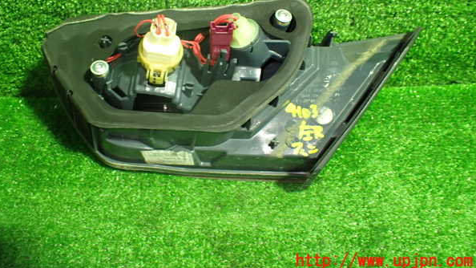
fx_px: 416
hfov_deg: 59.5
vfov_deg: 35.3
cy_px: 91
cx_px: 236
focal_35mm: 33
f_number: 2.3
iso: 800
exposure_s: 1/50
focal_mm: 5.4
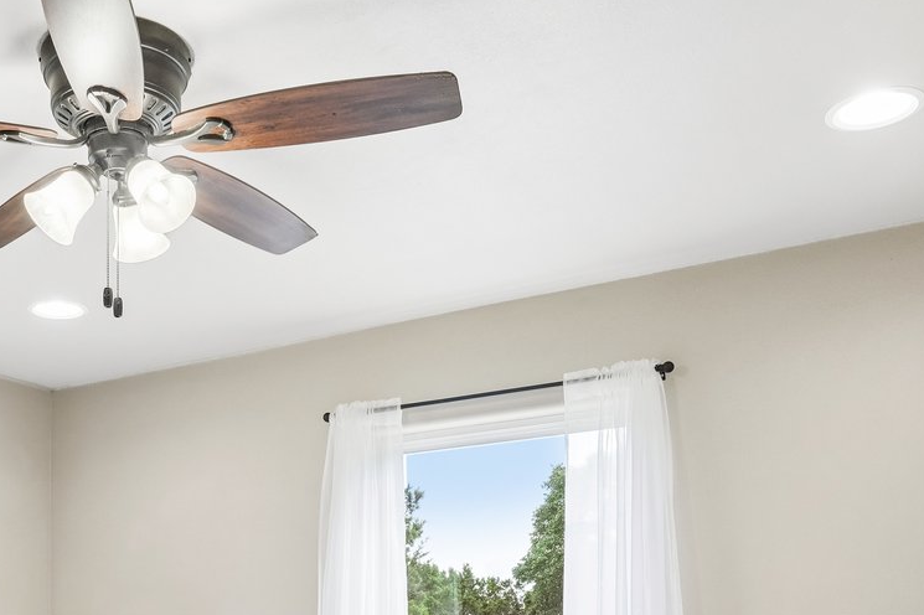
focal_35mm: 44
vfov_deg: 27.3
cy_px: 711
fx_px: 1129
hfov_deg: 43.3
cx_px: 246
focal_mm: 16
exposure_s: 1/30
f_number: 8
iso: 400
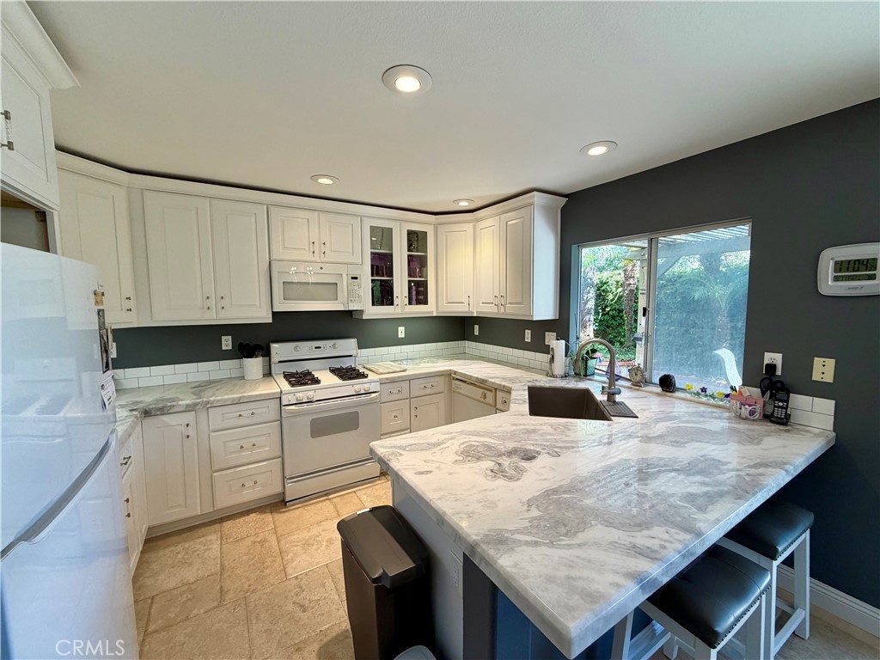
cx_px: 440
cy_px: 330
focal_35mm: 14
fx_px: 356
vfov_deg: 85.7
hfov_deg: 102.1
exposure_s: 1/120
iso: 125
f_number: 2.2
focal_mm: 2.22
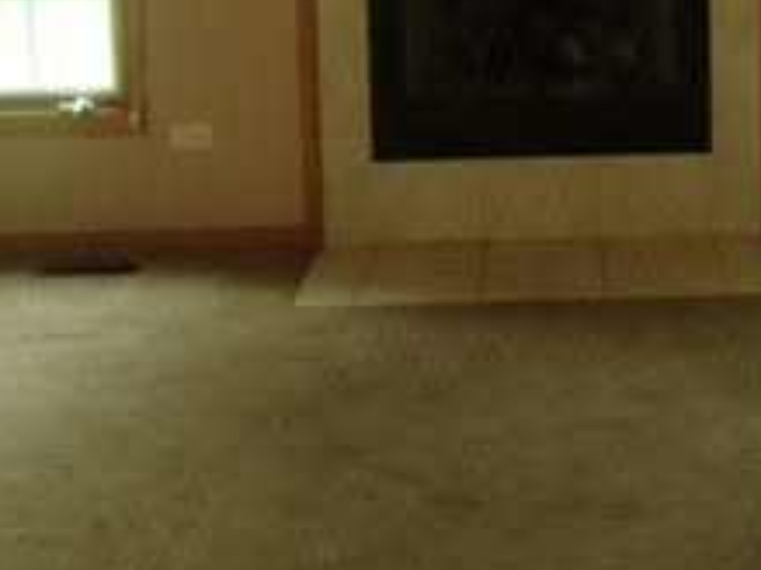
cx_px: 573
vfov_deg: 18.9
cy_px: -139
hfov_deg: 26.3
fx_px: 1604
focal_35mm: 73
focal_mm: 4.5
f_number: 2
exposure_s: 1/30
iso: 200
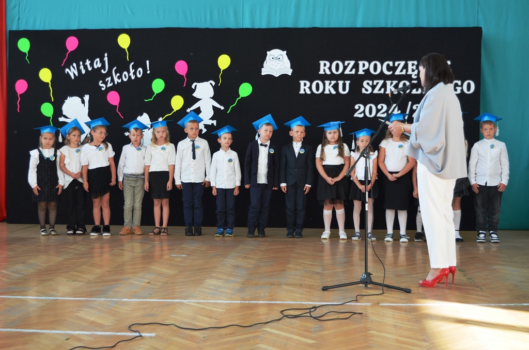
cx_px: 264
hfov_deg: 37.9
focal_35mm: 52
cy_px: 175
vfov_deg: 25.6
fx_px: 770
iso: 400
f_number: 5
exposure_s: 1/100
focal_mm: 35
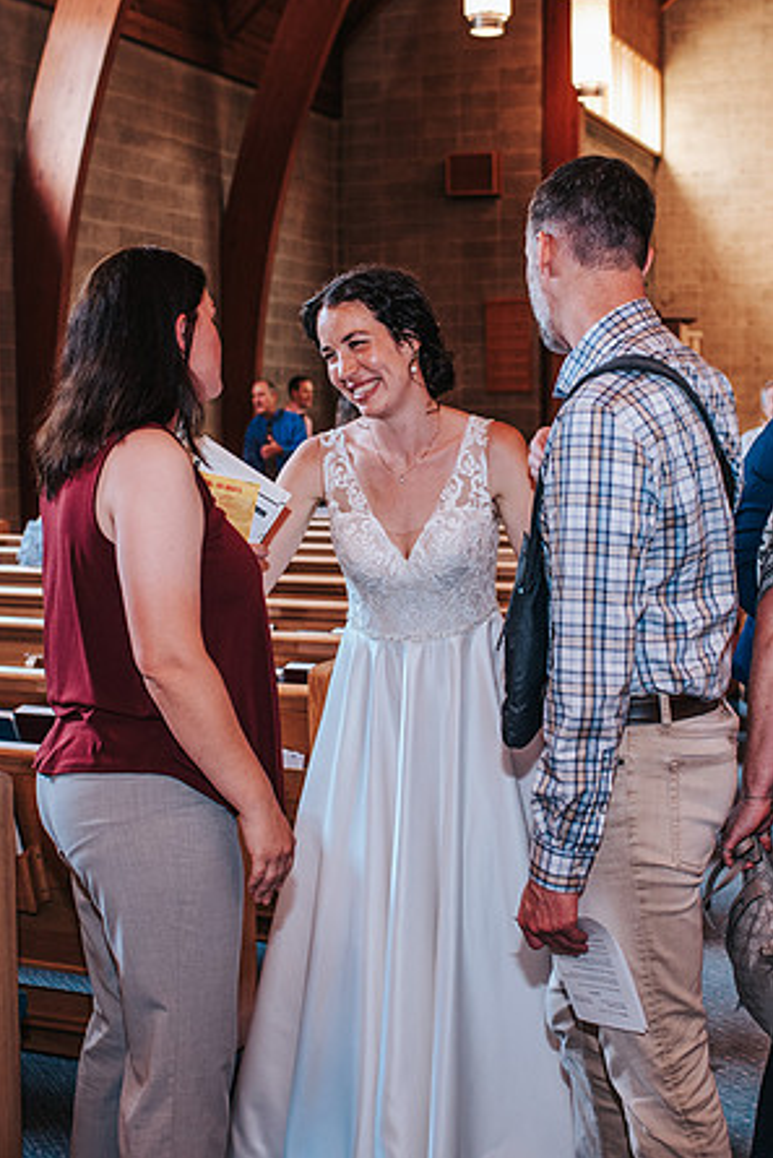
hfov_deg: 25.5
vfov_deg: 37.5
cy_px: 578
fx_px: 1706
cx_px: 402
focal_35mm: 53
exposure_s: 1/125
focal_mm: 35
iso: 1000
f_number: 3.2
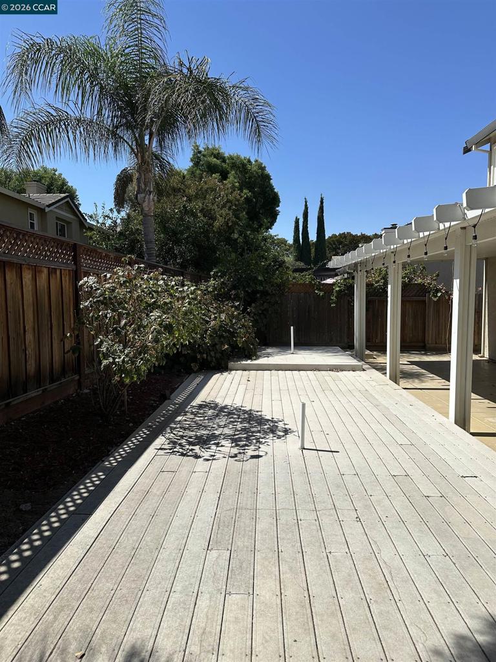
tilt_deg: -5.2
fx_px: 459
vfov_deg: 71.6
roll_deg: +0.2
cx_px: 248
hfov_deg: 56.8
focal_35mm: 24
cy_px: 331
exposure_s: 1/6623
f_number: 1.78
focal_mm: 6.86
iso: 80
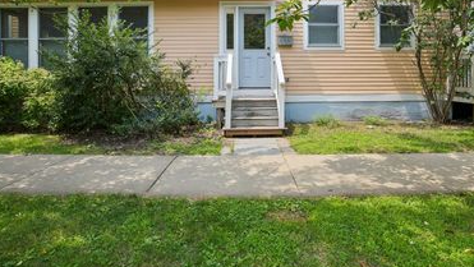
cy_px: 86
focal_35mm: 24
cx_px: 250
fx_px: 302
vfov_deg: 46.9
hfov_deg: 76.2
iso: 400
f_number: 11
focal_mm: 17
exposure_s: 1/320
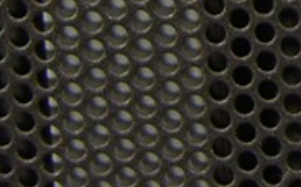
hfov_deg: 4.0
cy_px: -405
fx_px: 4270
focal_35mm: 521
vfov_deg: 2.5
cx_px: 743
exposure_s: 1/100
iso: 50
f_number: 3.2
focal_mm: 23.2
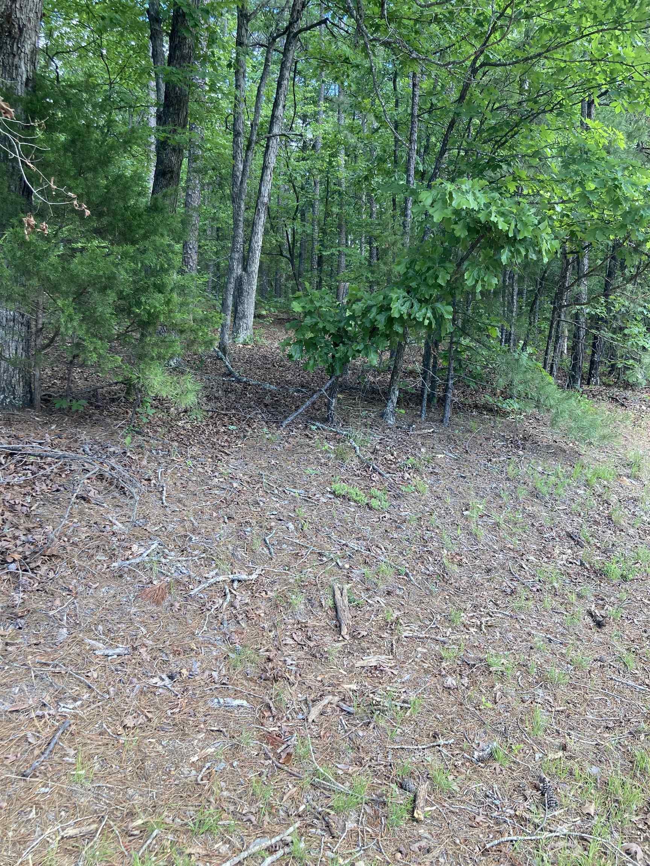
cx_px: 325
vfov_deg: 63.4
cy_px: 433
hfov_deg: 49.7
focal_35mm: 28
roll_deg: +1.3
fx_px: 701
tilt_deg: +0.5
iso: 40
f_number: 1.8
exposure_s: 1/121
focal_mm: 3.99
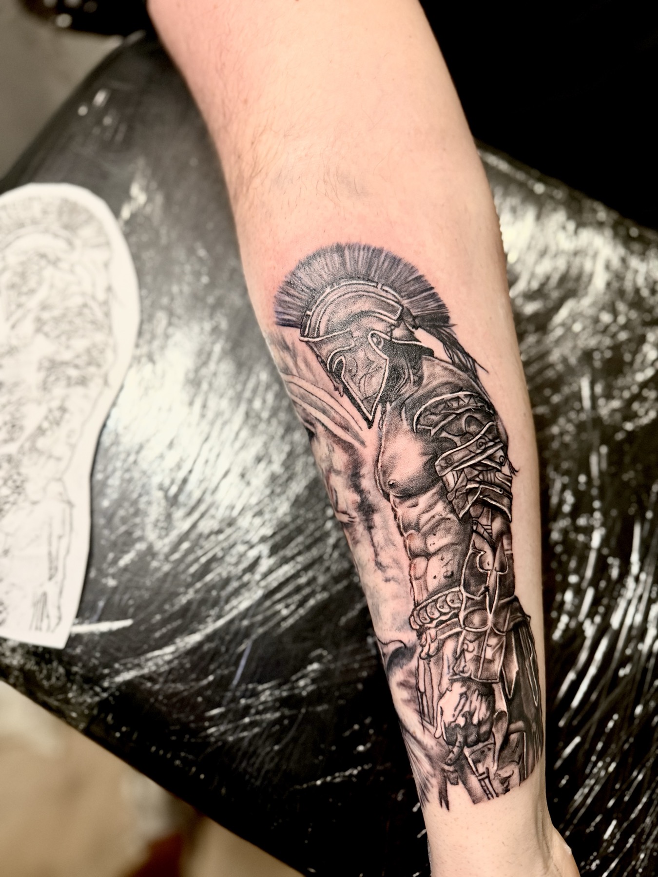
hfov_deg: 56.8
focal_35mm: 24
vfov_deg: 71.6
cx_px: 329
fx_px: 608
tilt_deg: -79.6
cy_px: 438
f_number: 1.78
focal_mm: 6.76
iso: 400
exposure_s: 1/60
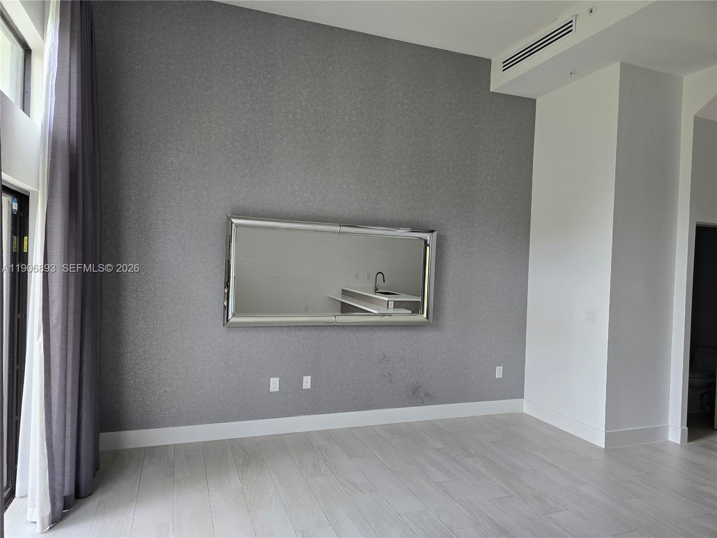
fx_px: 476
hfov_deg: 73.9
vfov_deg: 58.9
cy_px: 269
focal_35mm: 23
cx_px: 358
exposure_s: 1/120
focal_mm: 6.3
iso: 250
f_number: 1.7
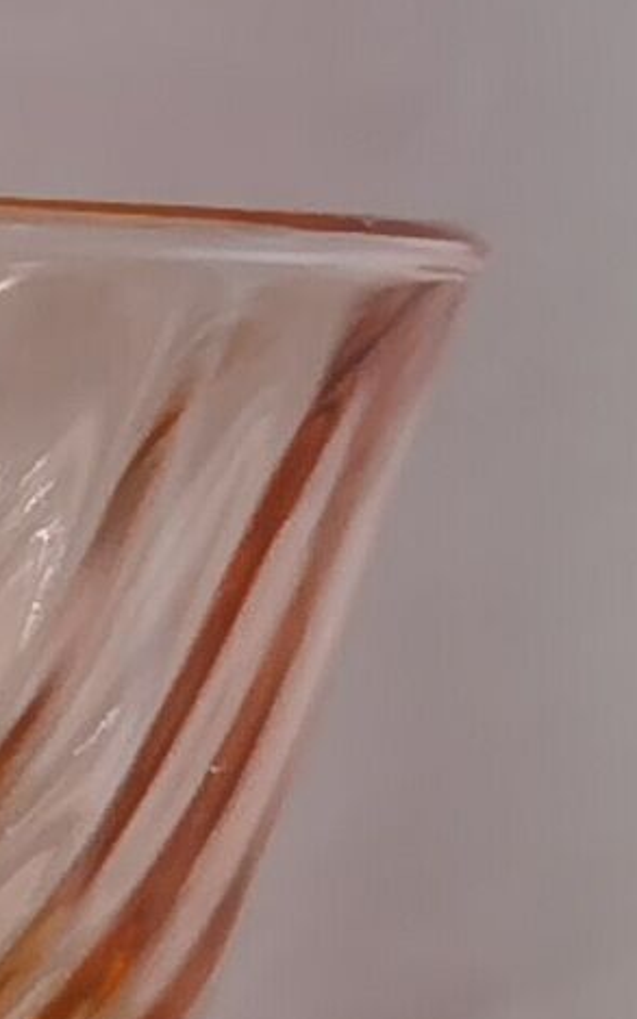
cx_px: -2455
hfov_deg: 4.1
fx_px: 7974
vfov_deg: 7.2
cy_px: 1469
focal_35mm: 287
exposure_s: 1/50
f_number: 1.9
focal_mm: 6.71
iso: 100
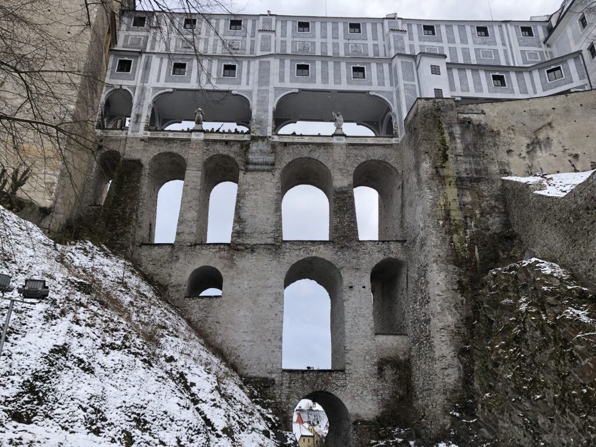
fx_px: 482
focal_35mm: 28
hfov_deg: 63.4
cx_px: 298
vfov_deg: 49.7
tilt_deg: +24.8
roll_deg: -0.4
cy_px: 224
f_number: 1.8
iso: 20
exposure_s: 1/923
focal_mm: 3.99
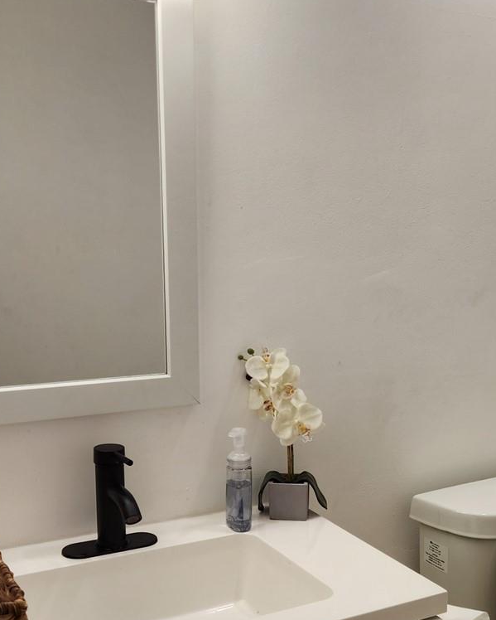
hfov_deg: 31.1
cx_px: 345
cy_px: 448
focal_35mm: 48
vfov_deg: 38.0
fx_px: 880
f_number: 1.8
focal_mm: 5.4
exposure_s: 1/120
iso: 25
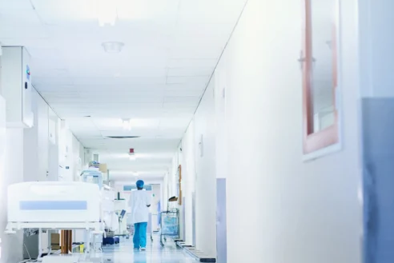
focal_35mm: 78
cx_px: 141
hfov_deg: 25.9
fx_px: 854
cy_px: 165
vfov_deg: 17.5
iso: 500
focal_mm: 50
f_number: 1.8
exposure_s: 1/160
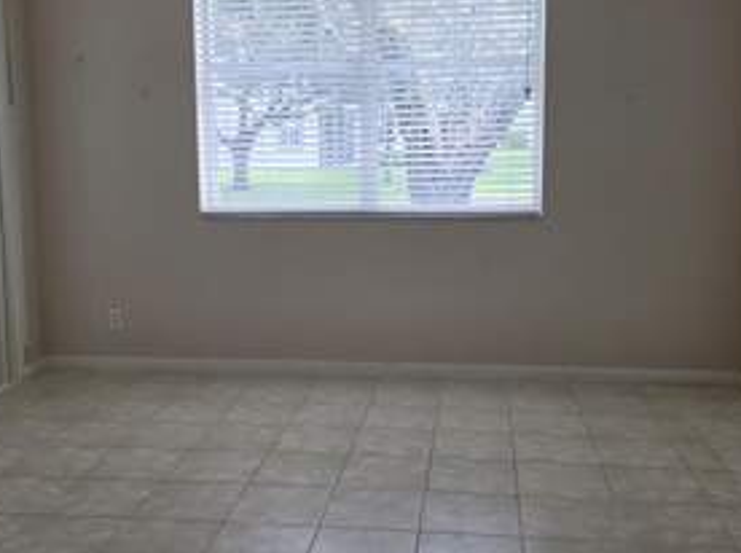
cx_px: 346
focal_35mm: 40
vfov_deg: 35.8
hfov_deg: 46.8
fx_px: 855
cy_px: 243
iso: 40
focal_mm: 6.5
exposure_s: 1/180
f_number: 1.4
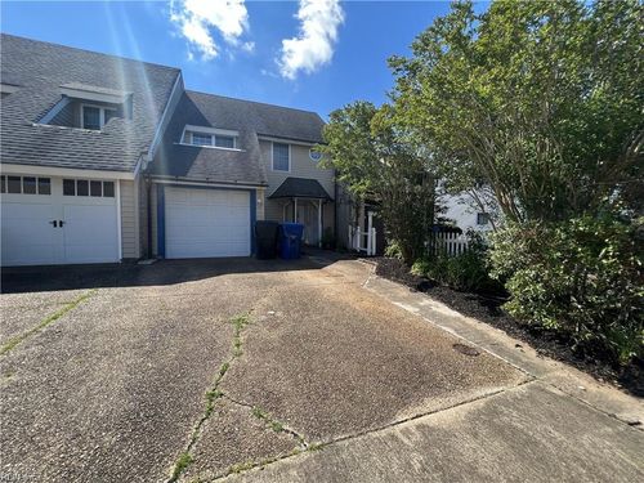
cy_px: 242
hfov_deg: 106.2
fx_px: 242
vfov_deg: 89.9
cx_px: 322
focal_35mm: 13
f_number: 1.8
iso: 32
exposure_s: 1/576
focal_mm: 1.6
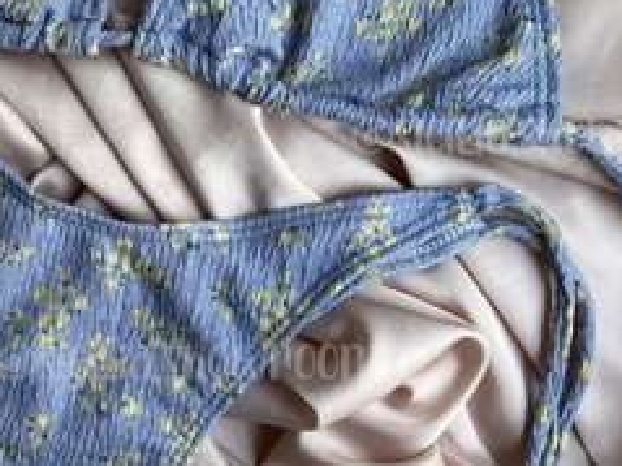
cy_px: 129
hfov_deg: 32.3
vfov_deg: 25.0
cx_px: 125
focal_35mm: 58
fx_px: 1042
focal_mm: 5.1
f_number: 1.6
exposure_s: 1/254
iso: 40
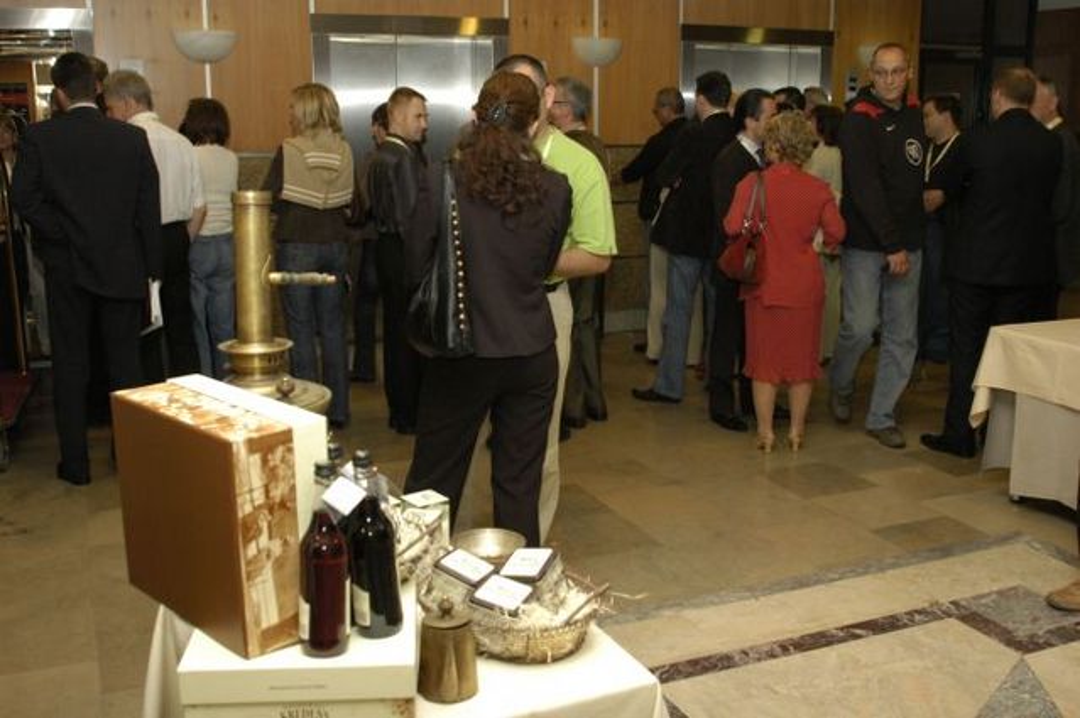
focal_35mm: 36
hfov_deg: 53.2
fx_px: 1079
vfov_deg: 36.8
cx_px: 540
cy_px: 359
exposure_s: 1/50
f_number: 4
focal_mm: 24
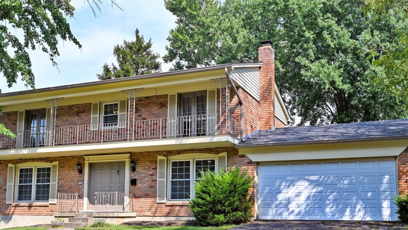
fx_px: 422
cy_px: 163
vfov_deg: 30.1
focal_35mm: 39
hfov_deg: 51.6
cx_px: 208
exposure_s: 1/320
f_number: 6.3
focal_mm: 30
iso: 100
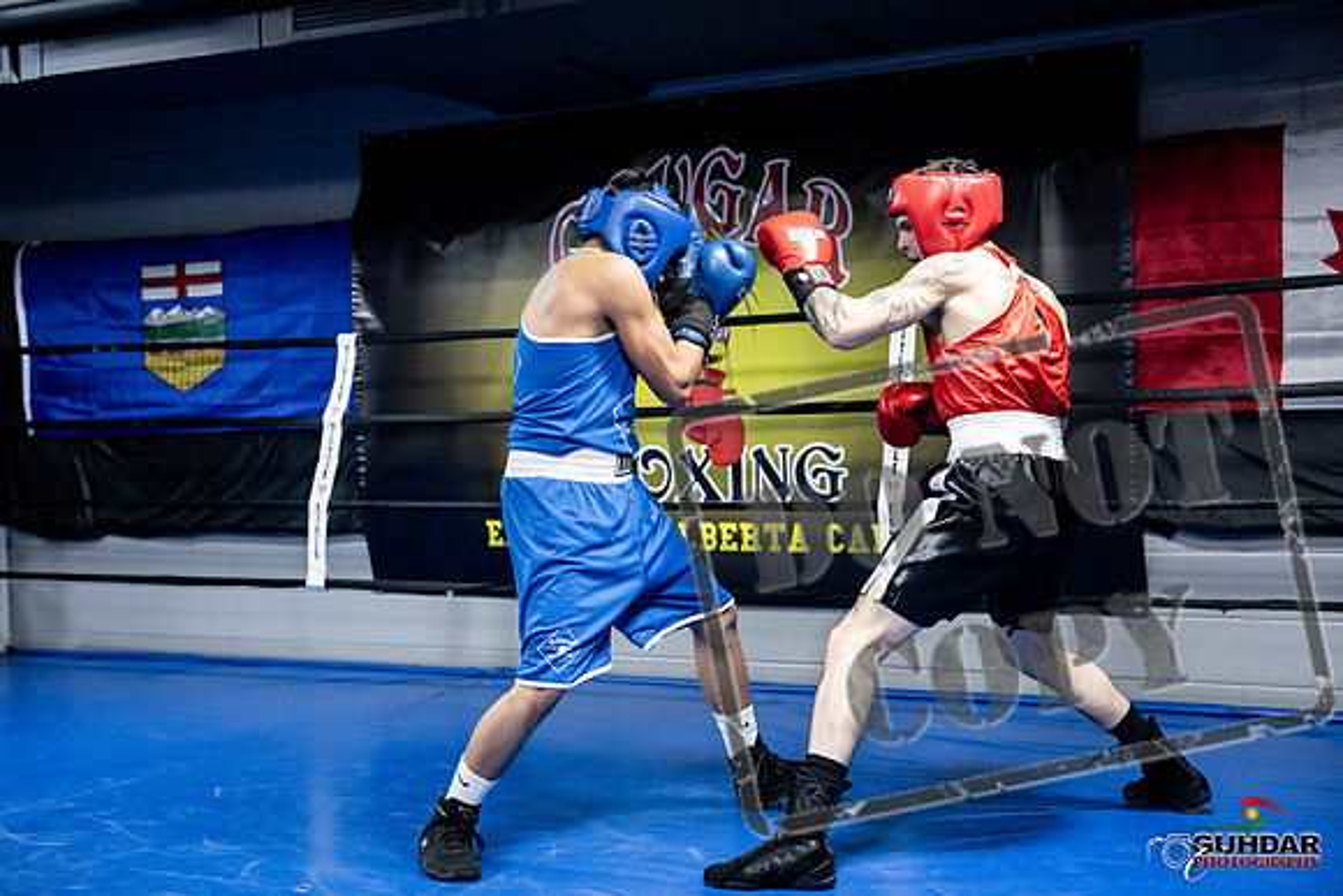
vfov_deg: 28.7
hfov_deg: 41.9
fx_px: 1754
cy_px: 448
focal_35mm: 47
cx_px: 672
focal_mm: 47
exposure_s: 1/1000
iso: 8000
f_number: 2.8
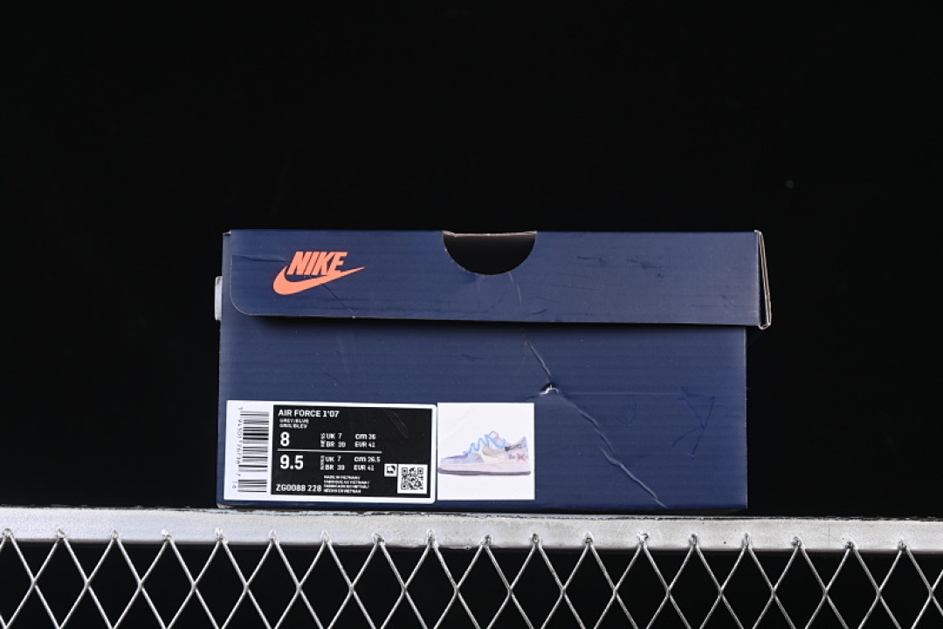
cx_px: 472
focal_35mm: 75
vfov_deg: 18.2
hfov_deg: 27.0
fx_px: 1964
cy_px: 314
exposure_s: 1/60
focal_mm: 50
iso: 160
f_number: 6.3
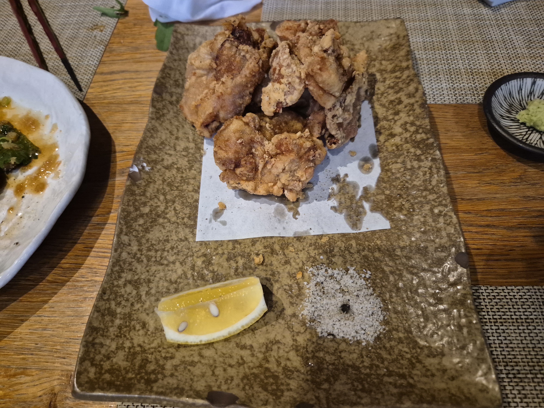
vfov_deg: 58.9
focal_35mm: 23
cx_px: 272
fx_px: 361
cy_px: 204
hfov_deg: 73.9
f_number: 1.8
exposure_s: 1/60
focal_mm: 5.4
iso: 1000
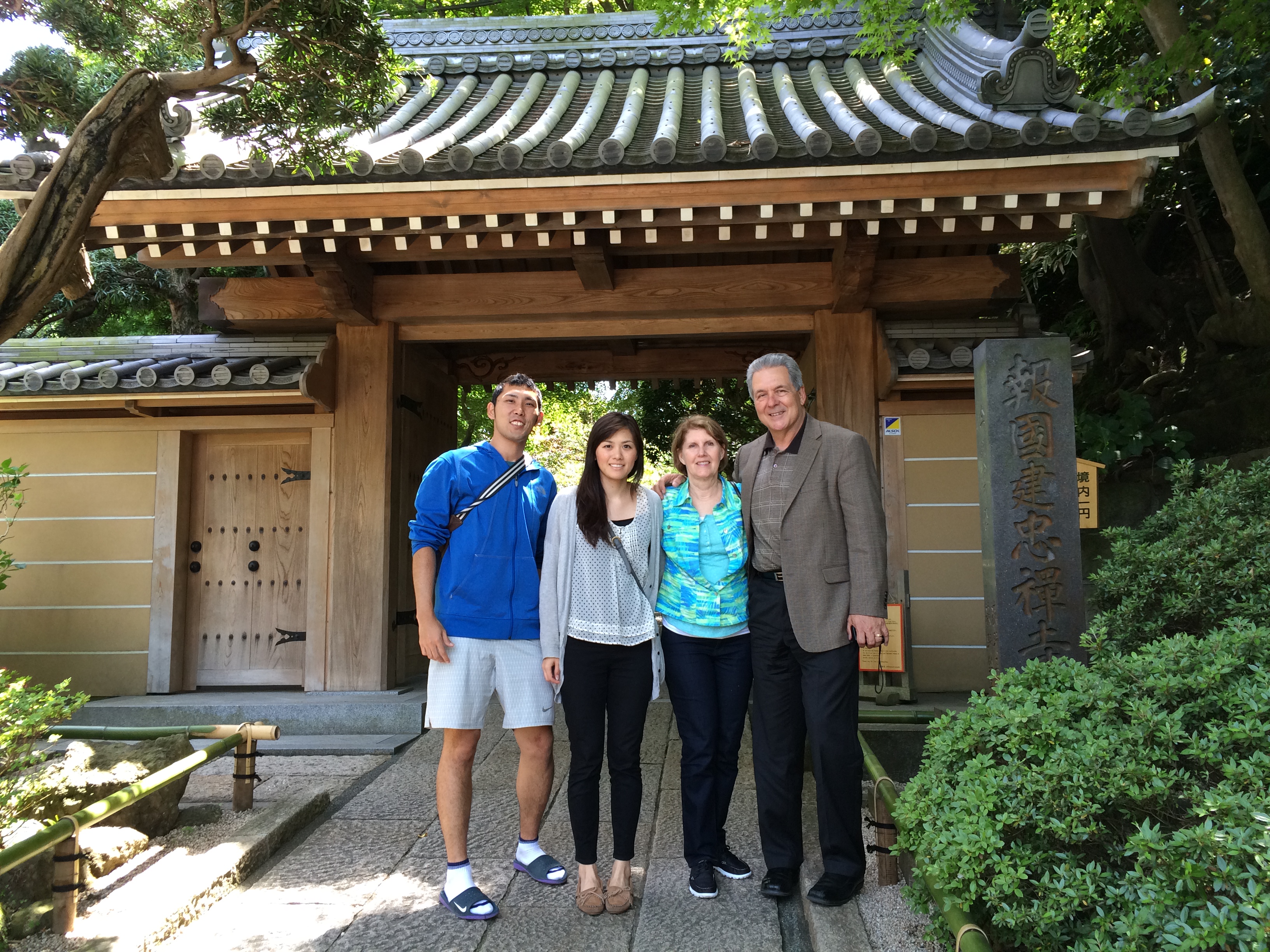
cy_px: 476
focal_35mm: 30
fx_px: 1101
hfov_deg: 60.0
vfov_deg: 46.8
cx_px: 635
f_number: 2.2
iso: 64
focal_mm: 4.12
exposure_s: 1/120
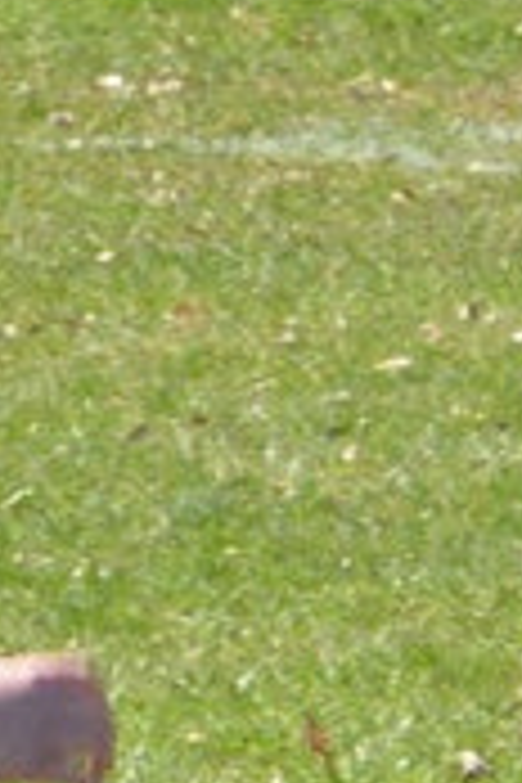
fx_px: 40082
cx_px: -1336
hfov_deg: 0.7
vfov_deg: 1.1
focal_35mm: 1843
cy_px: 313
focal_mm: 200
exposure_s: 1/160
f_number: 20
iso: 1000
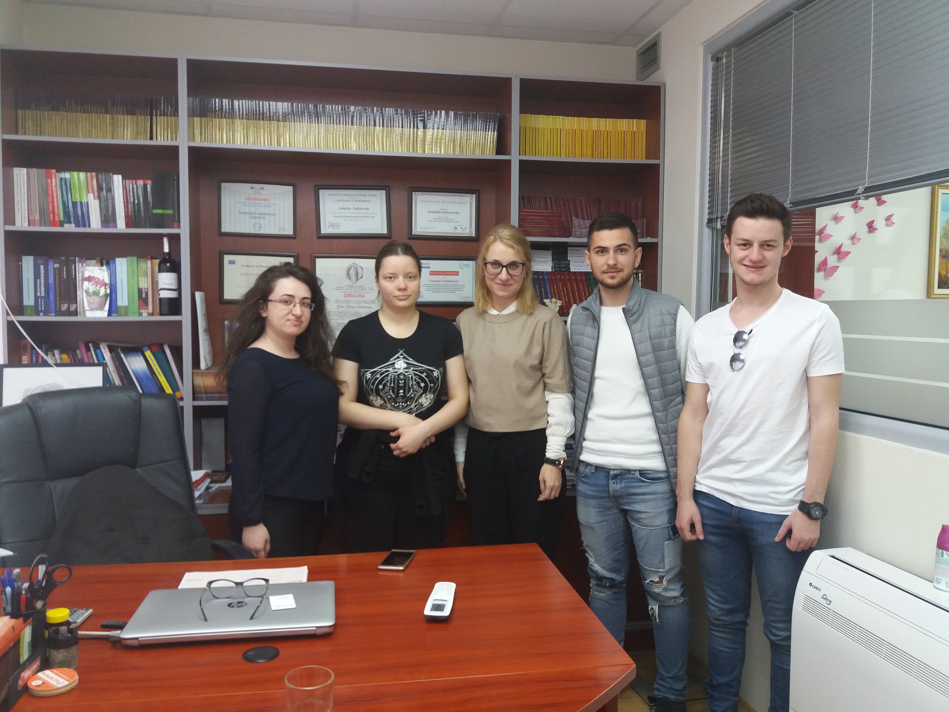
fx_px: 768
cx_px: 474
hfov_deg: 63.4
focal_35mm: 28
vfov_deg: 49.7
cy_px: 356
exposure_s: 1/30
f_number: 1.9
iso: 125
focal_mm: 3.7
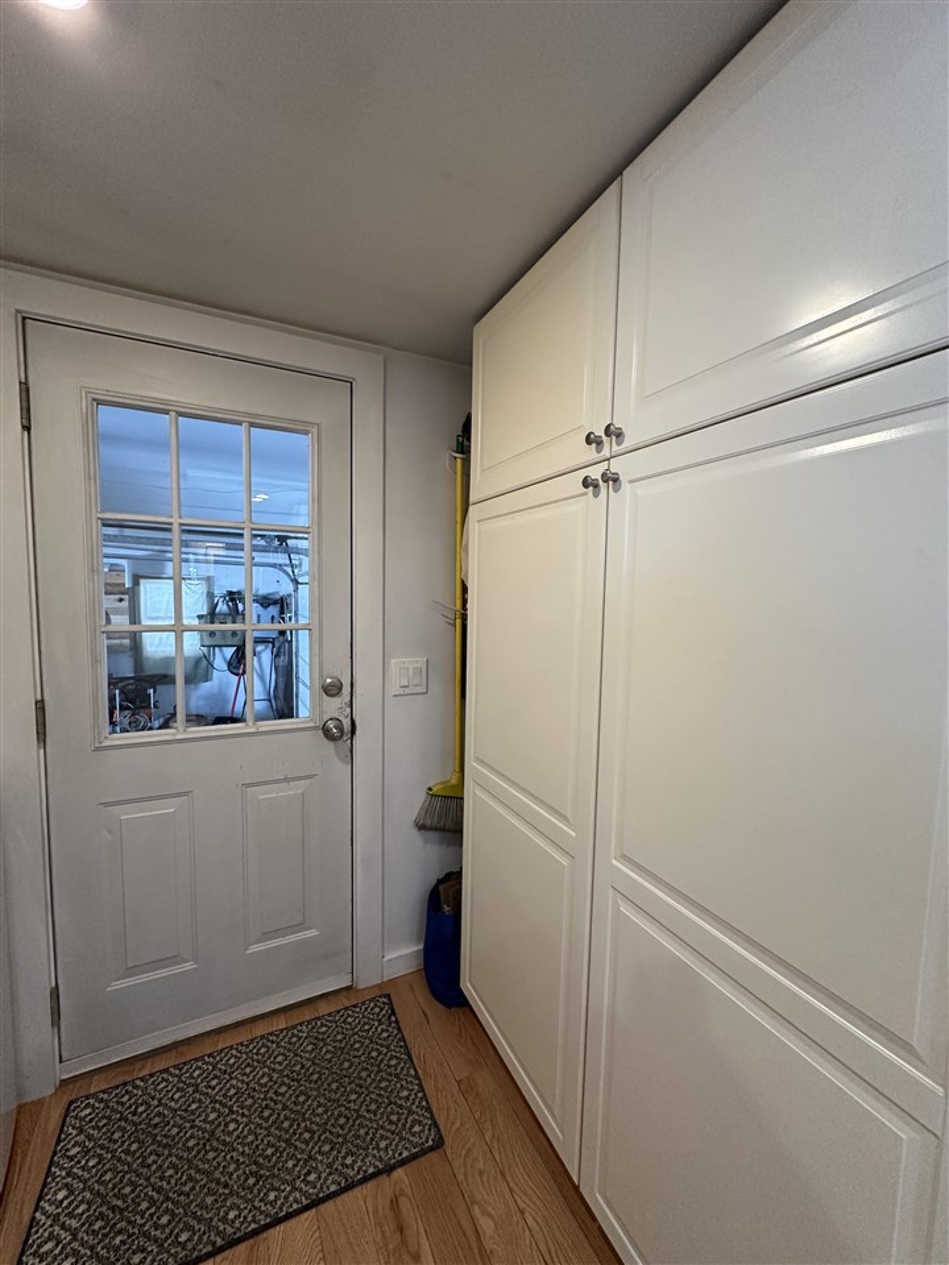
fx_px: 512
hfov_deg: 85.7
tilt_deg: -4.2
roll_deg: -2.0
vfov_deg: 102.1
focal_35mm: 14
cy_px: 632
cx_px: 474
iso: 250
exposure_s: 1/120
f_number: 2.2
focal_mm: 2.22
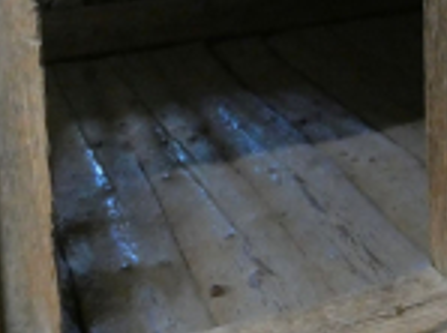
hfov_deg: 27.8
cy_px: -78
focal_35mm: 69
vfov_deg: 19.8
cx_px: 334
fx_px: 889
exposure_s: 1/15
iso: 1600
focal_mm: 4.3
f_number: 3.3
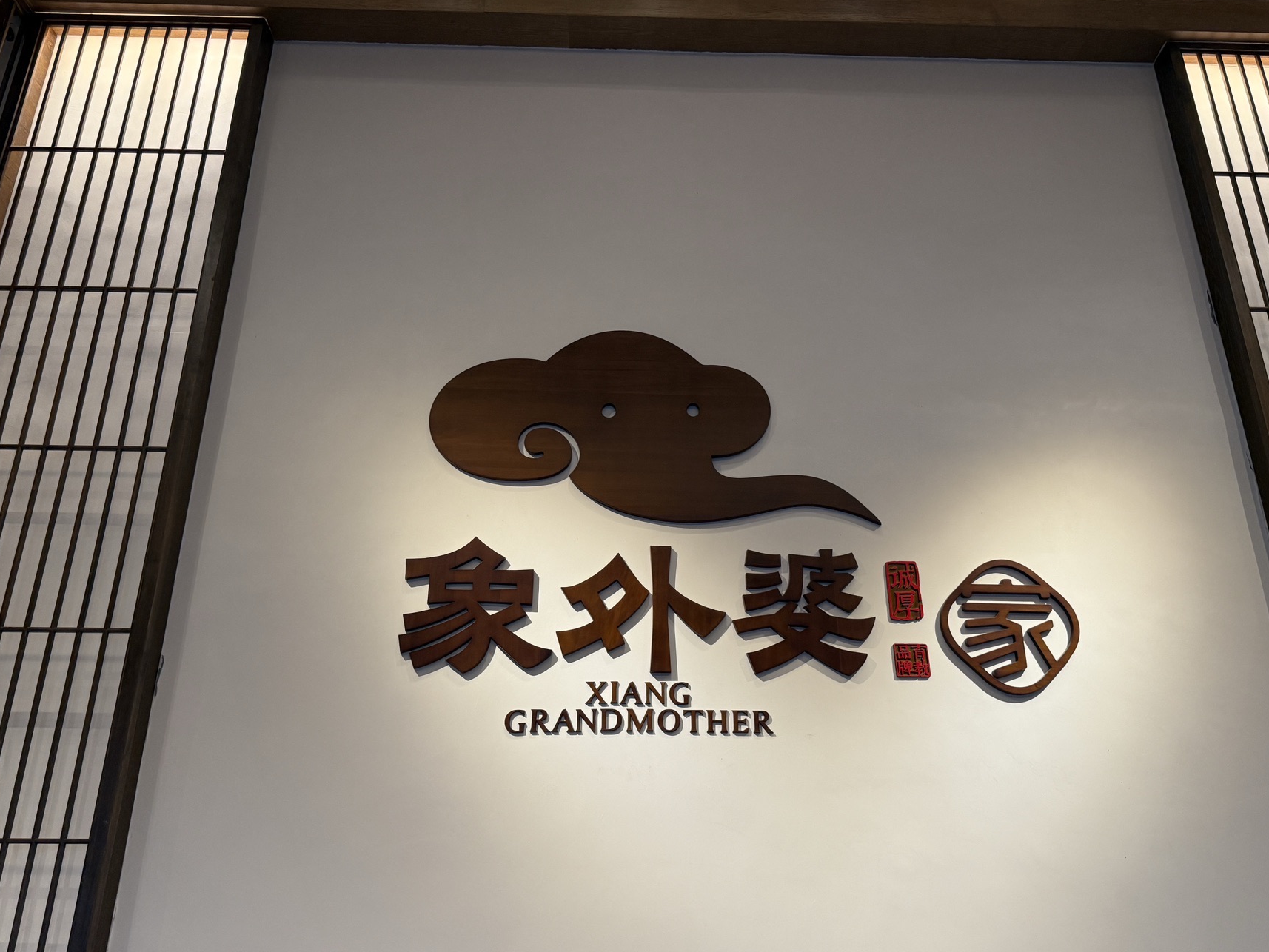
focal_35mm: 28
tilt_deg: +23.1
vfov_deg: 49.7
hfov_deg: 63.4
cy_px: 500
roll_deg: -1.0
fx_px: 1027
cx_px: 656
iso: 200
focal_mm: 6.76
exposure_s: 1/100
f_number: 1.78
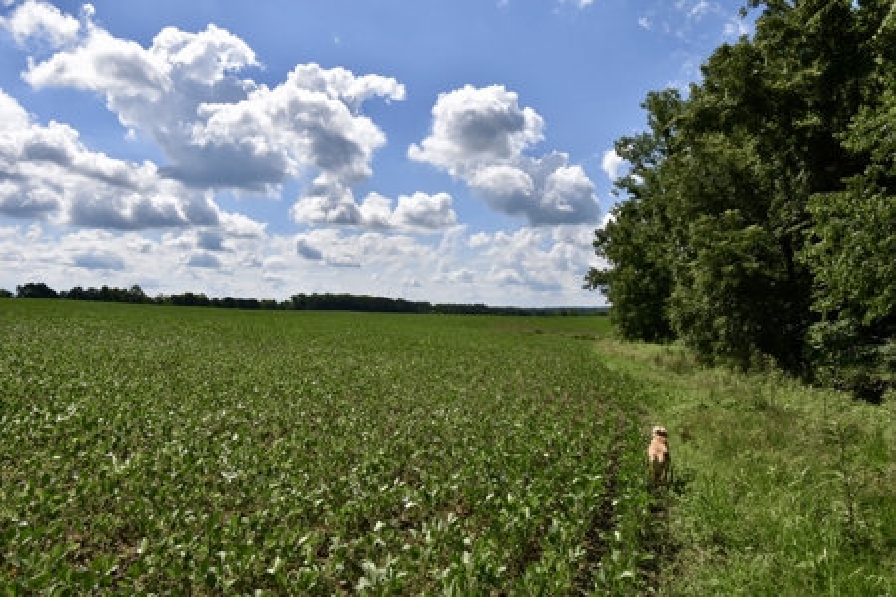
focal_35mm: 24
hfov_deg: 73.7
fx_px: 597
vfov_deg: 53.1
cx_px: 448
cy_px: 298
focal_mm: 16
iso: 100
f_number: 14
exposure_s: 1/200
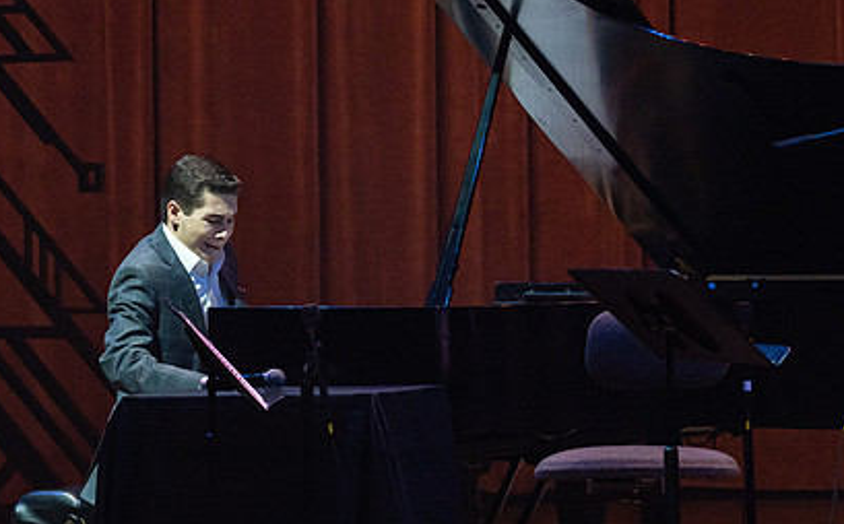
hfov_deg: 5.3
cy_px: 278
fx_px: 9138
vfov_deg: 3.3
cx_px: 165
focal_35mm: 398
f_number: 7.1
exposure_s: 1/250
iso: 2500
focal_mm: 200
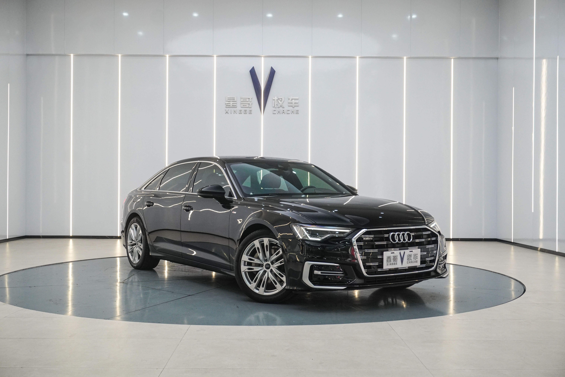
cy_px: 188
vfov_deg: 31.9
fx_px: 659
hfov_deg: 46.4
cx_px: 282
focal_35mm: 42
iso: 1000
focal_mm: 28
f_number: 6.3
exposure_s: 1/80
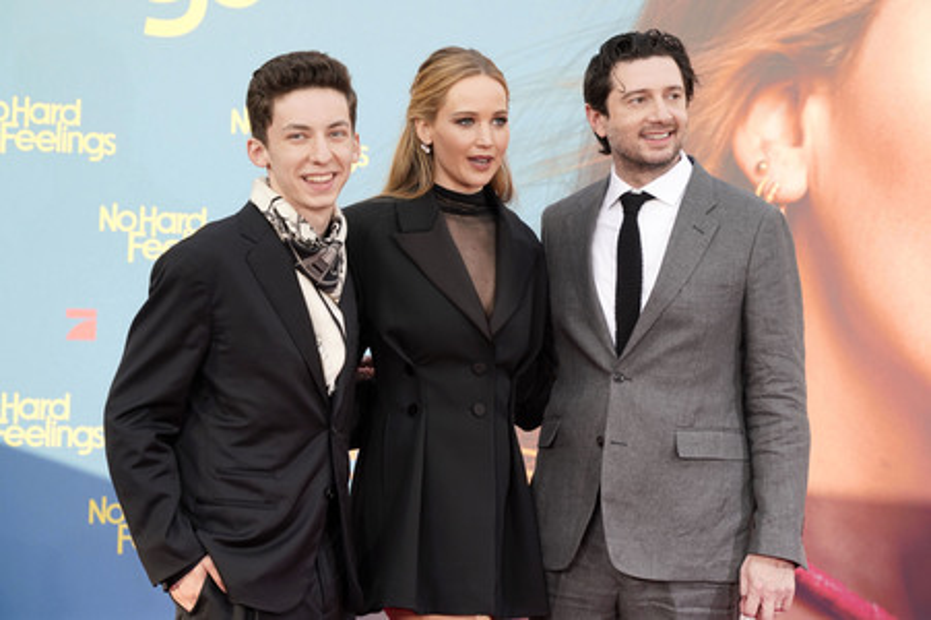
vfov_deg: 15.7
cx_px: 466
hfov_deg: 23.4
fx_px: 2248
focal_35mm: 87
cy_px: 310
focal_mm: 87
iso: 320
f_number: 5.6
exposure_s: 1/250
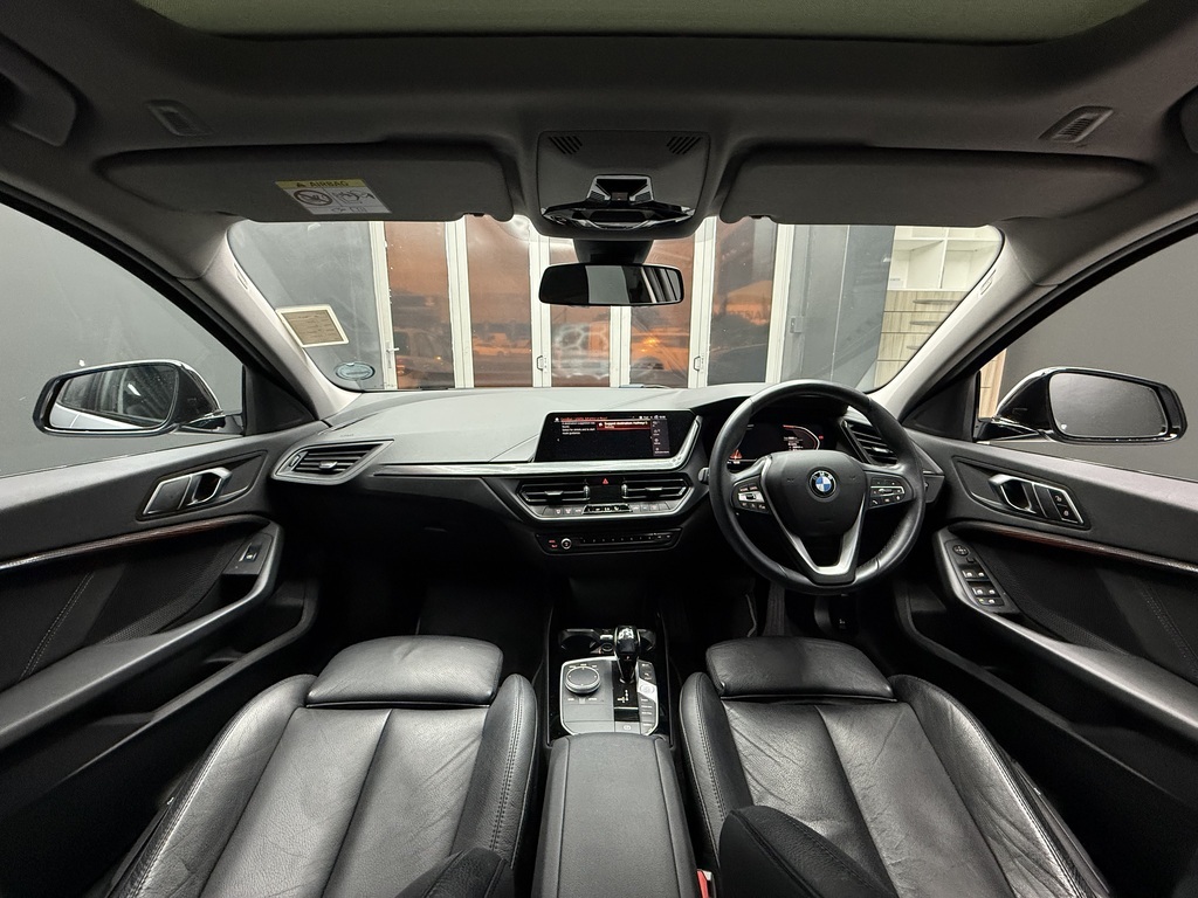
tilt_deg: -12.0
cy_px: 449
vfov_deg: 85.7
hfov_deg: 102.1
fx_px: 485
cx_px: 599
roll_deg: -0.2
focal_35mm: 14
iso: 500
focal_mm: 2.22
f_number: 2.2
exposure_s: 1/50
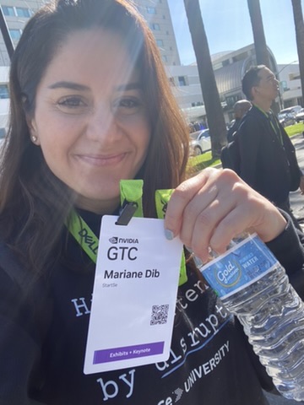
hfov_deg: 46.8
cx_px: 152
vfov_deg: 60.0
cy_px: 202
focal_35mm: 30
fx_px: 351
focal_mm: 2.71
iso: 25
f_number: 2.2
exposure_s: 1/256
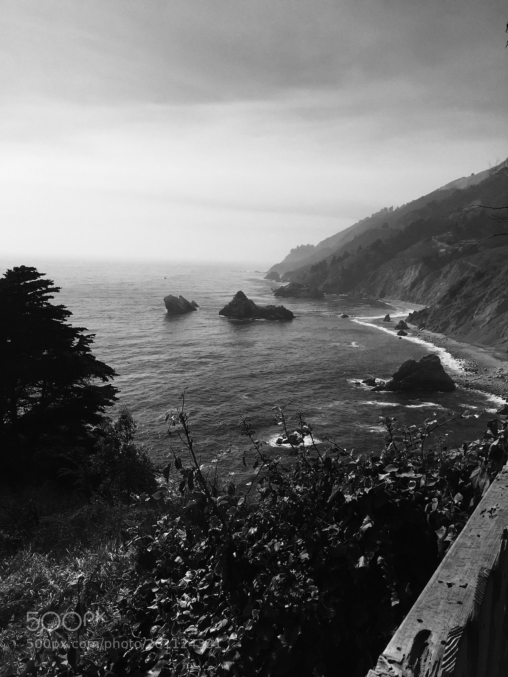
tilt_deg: -8.9
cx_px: 254
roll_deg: -3.5
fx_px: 567
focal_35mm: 29
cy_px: 338
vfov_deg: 61.7
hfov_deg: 48.2
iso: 32
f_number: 2.2
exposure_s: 1/5650
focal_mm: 4.15
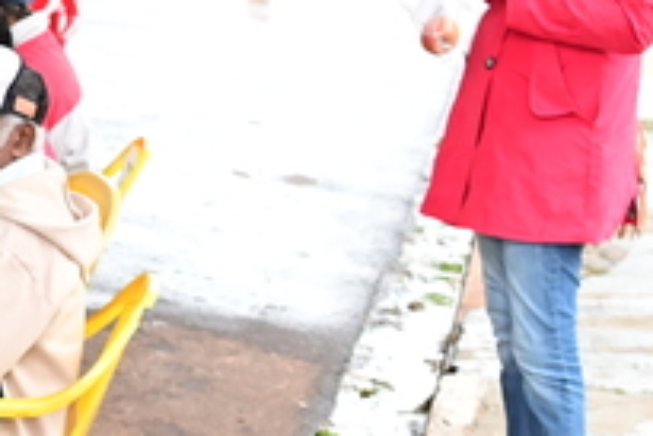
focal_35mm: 149
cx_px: -264
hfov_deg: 13.2
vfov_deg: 9.2
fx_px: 2705
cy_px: 377
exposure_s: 1/125
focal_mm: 34
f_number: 3.5
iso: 2000
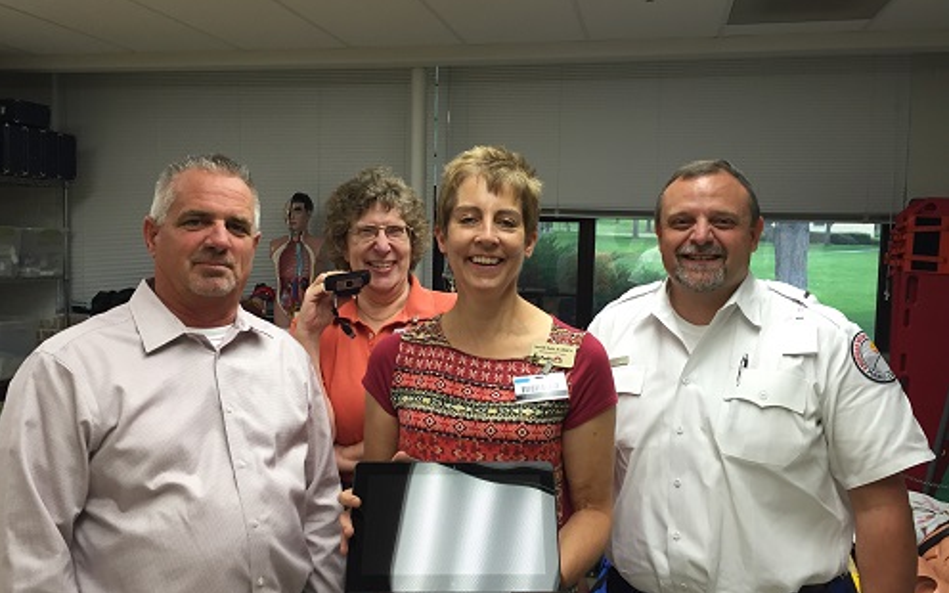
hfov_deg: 61.2
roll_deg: -0.3
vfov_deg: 40.6
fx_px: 802
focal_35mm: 31
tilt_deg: -3.5
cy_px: 286
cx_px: 473
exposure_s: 1/30
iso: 40
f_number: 2.2
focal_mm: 4.15
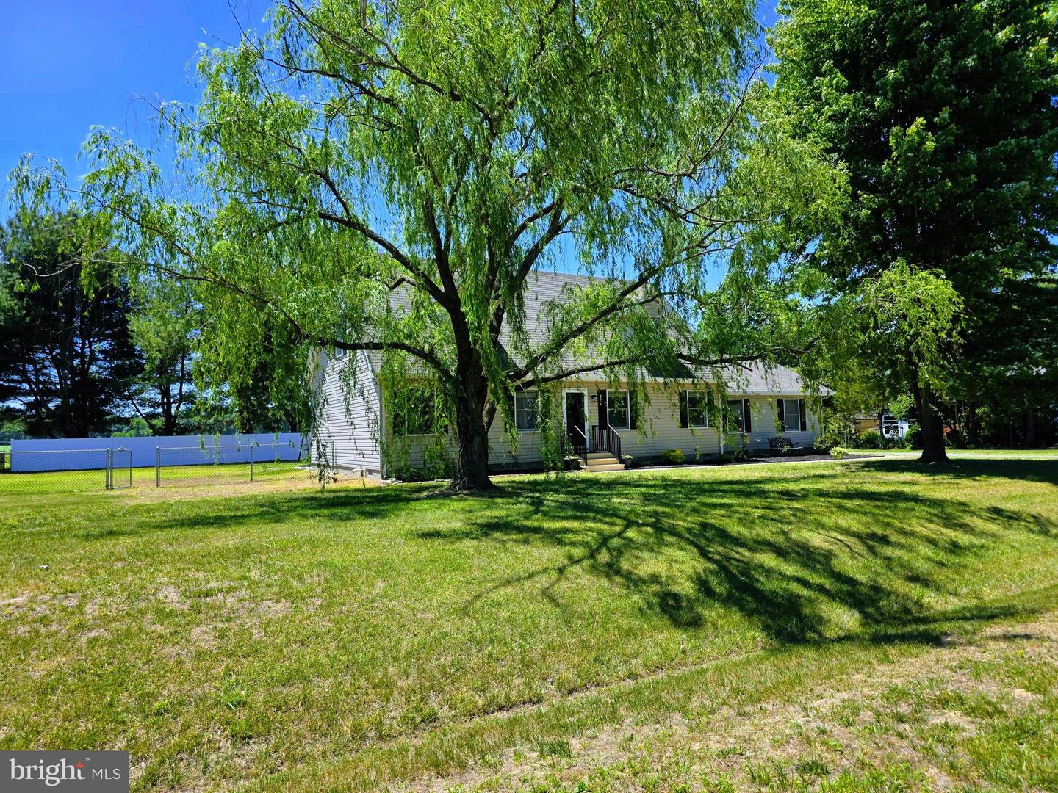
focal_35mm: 23
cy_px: 396
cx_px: 529
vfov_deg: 58.9
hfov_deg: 73.9
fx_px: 703
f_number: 1.7
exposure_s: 1/3126
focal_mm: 6.3
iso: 80
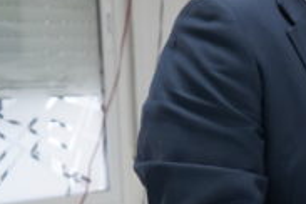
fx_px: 1079
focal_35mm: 127
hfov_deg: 14.0
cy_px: 184
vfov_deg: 10.7
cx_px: 577
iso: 1250
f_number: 4
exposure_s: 1/160
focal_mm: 31
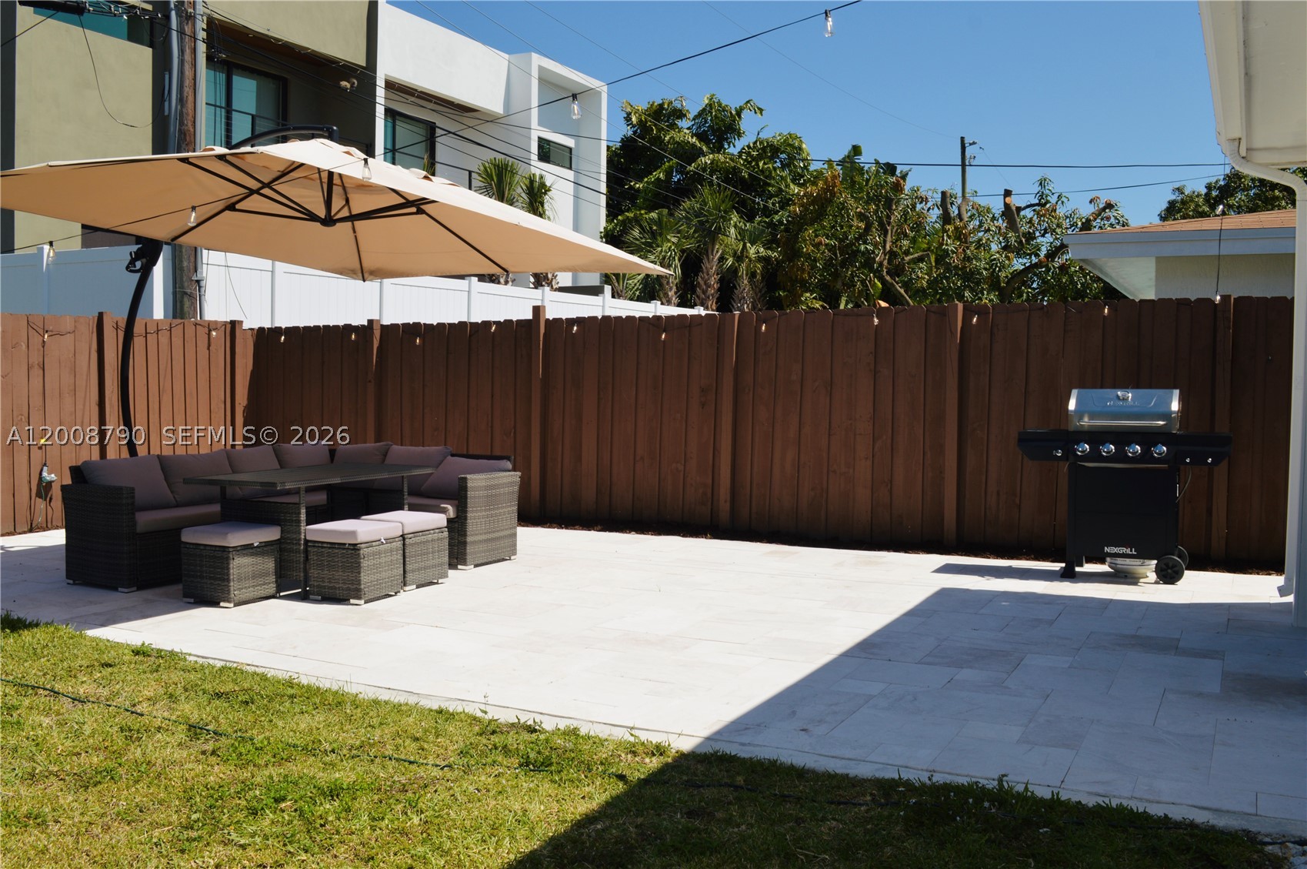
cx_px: 654
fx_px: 1197
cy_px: 434
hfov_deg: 57.3
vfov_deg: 39.9
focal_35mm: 33
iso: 100
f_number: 11
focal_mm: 22
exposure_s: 1/200
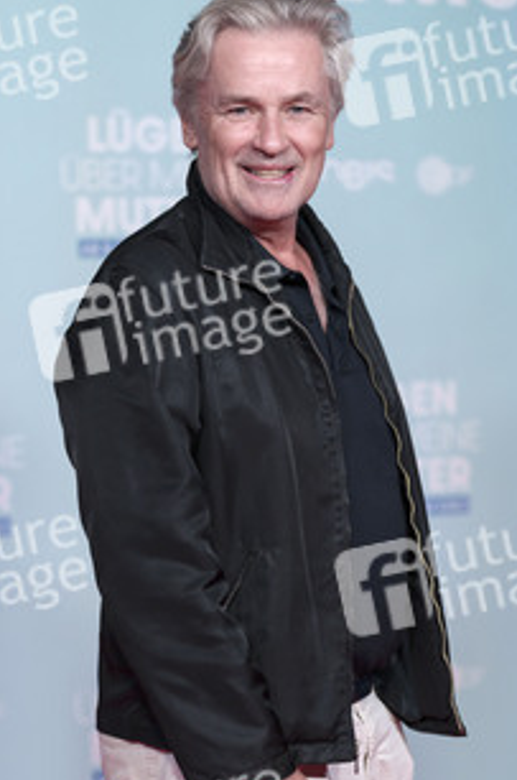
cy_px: 449
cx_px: 234
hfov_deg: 12.9
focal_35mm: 106
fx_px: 2291
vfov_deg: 19.3
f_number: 2.8
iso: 500
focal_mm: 81
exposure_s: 1/250
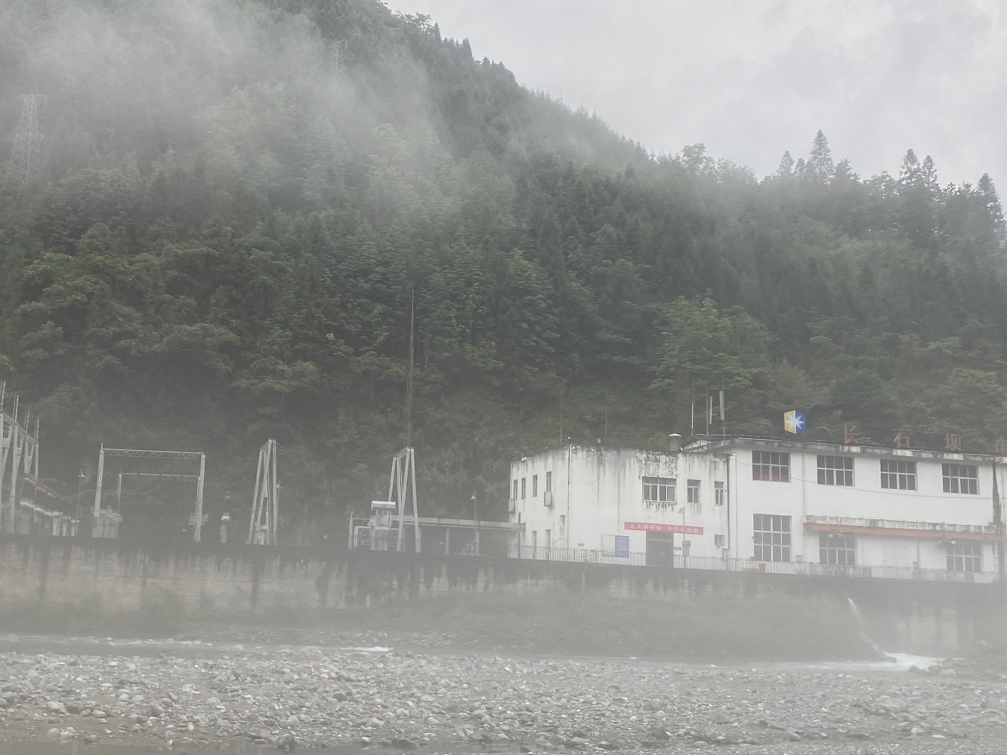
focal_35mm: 39
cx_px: 383
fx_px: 1135
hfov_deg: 47.5
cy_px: 356
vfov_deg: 36.8
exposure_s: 1/121
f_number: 1.8
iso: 64
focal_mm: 4.25
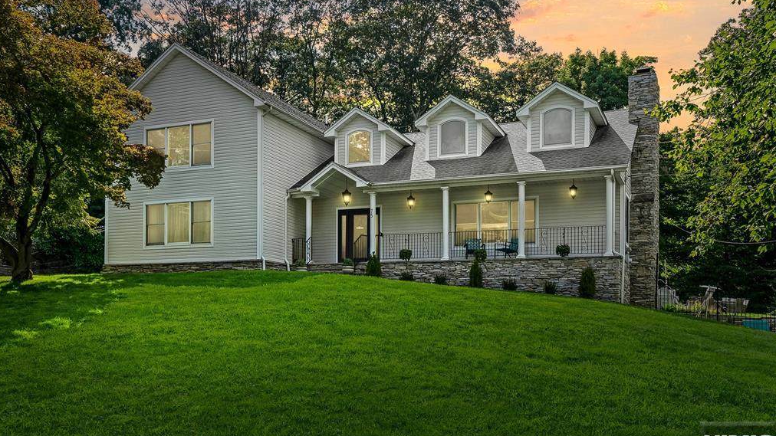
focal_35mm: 35
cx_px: 386
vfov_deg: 33.7
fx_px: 720
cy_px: 197
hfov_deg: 56.6
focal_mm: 33
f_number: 7.1
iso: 320
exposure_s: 1/800
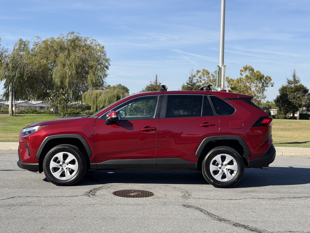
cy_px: 116
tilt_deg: -0.3
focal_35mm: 48
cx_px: 155
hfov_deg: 39.7
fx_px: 430
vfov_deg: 30.3
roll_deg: -0.6
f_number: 1.78
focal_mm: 6.76
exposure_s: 1/3704
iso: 64
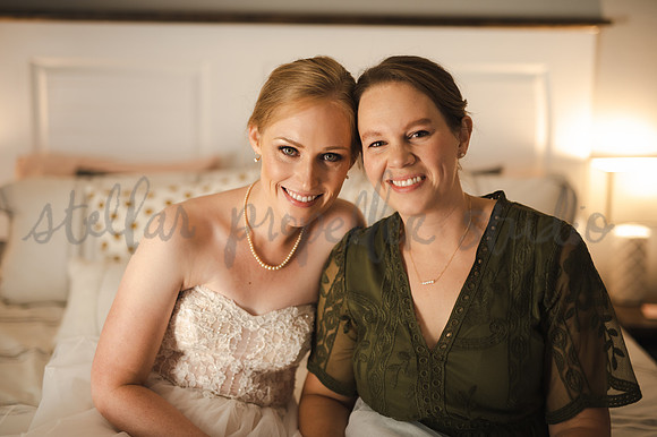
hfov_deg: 39.6
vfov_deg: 27.0
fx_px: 912
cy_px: 218
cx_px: 328
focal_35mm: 50
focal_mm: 50
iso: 500
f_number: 1.8
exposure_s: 1/160
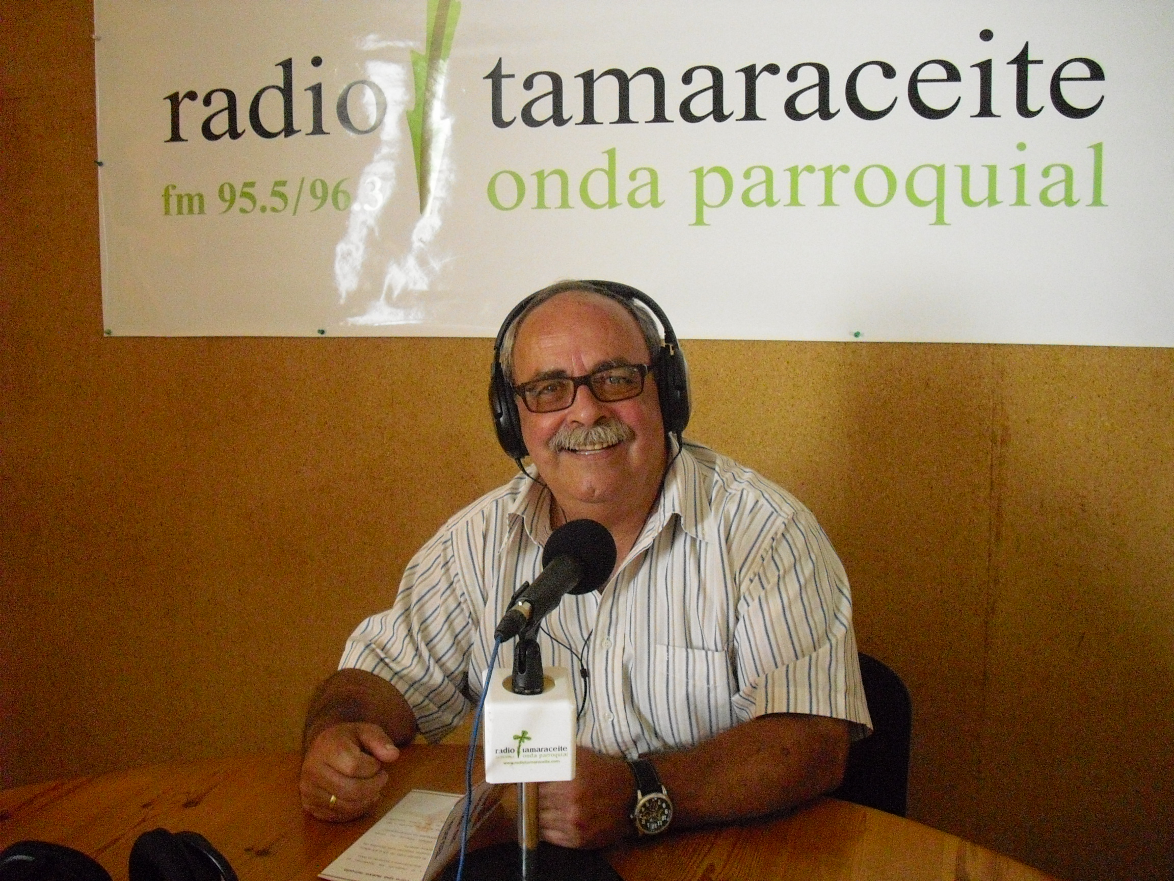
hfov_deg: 49.0
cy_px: 440
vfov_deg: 37.7
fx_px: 1289
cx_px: 587
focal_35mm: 38
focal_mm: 6.2
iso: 800
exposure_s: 1/100
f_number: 2.8
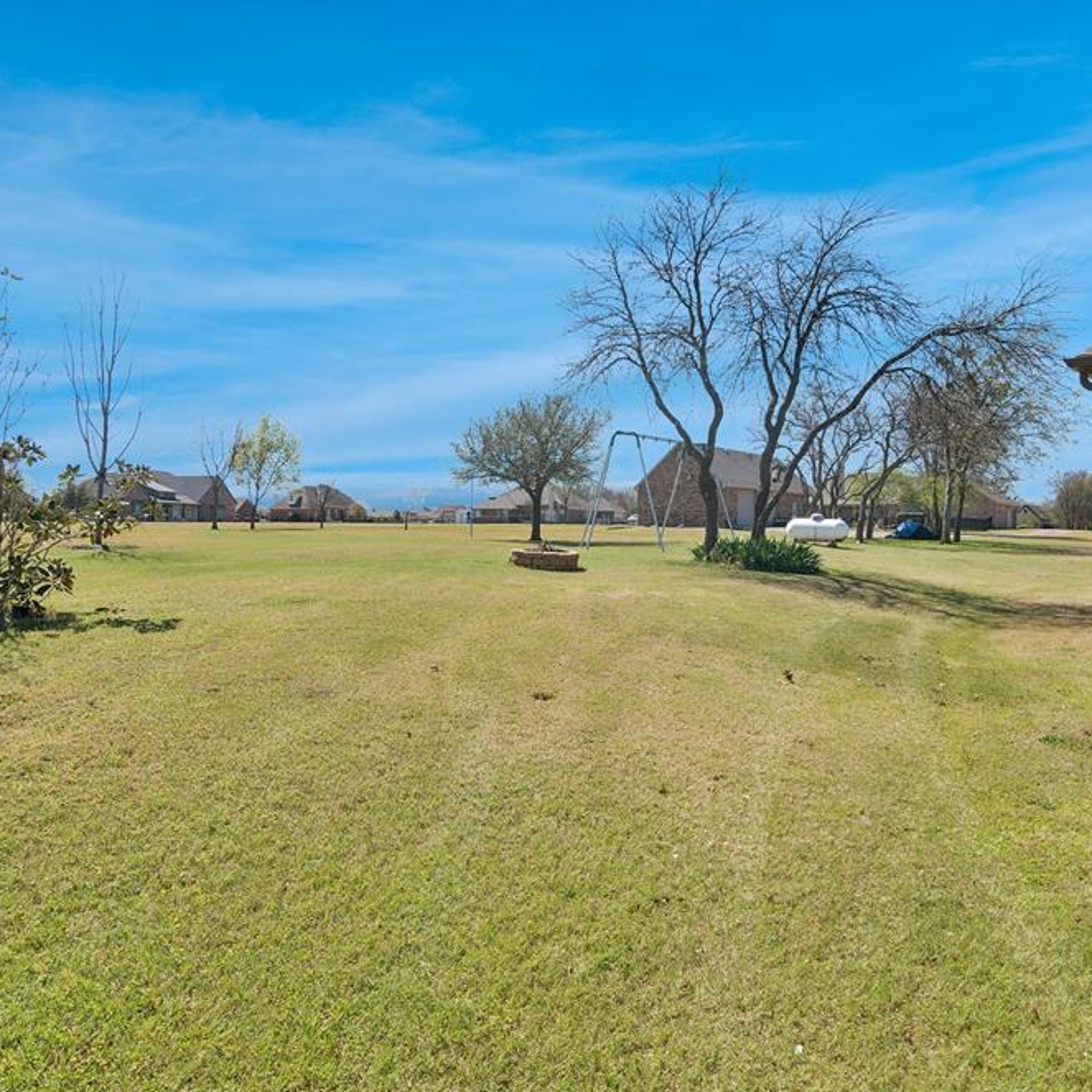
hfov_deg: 70.2
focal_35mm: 22
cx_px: 608
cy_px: 555
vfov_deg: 70.5
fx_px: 773
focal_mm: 11
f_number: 9
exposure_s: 1/160
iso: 100
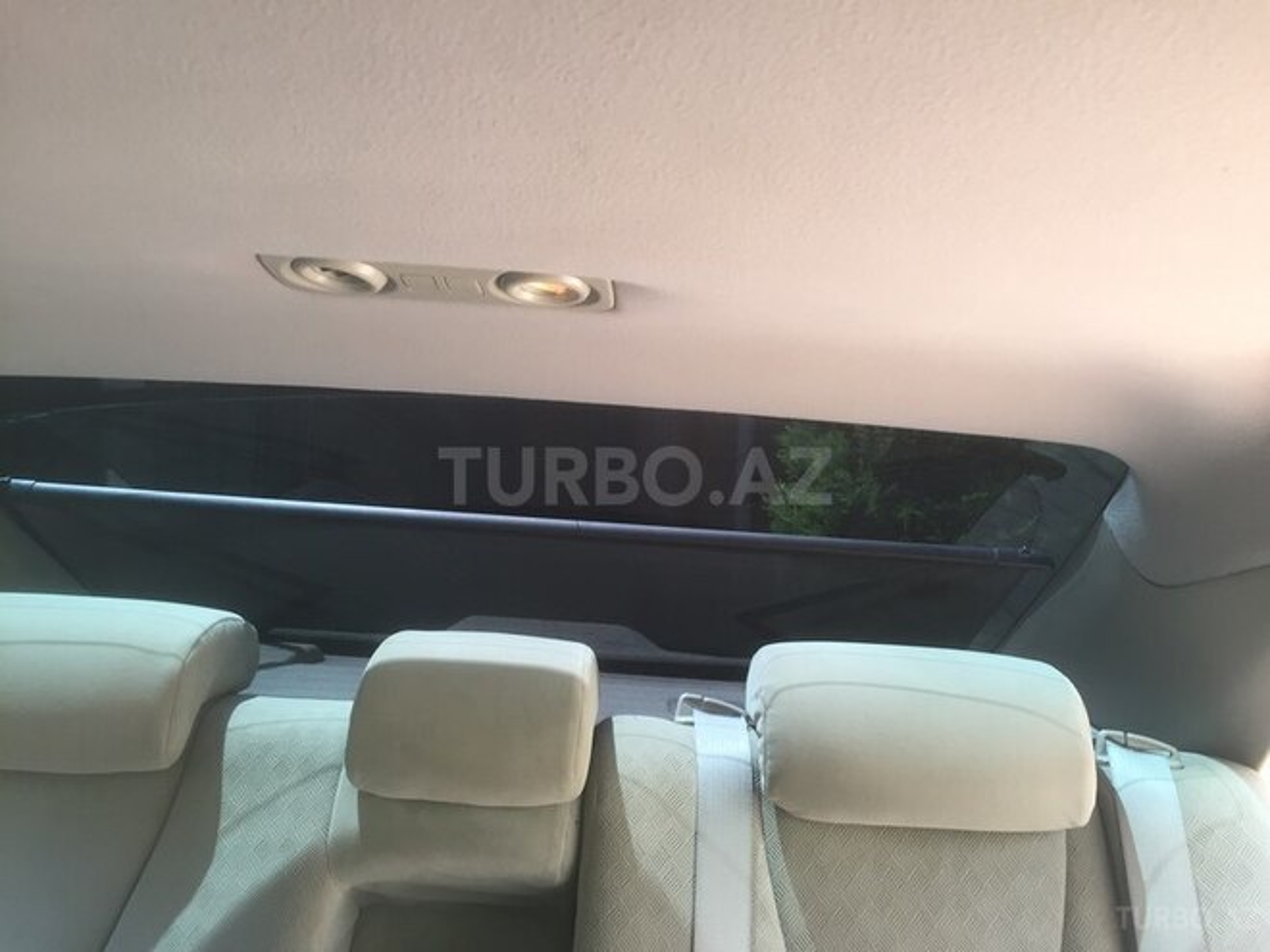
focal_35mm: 29
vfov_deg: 48.2
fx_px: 1064
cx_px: 635
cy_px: 476
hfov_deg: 61.7
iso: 32
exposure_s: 1/33
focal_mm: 4.15
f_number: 2.2
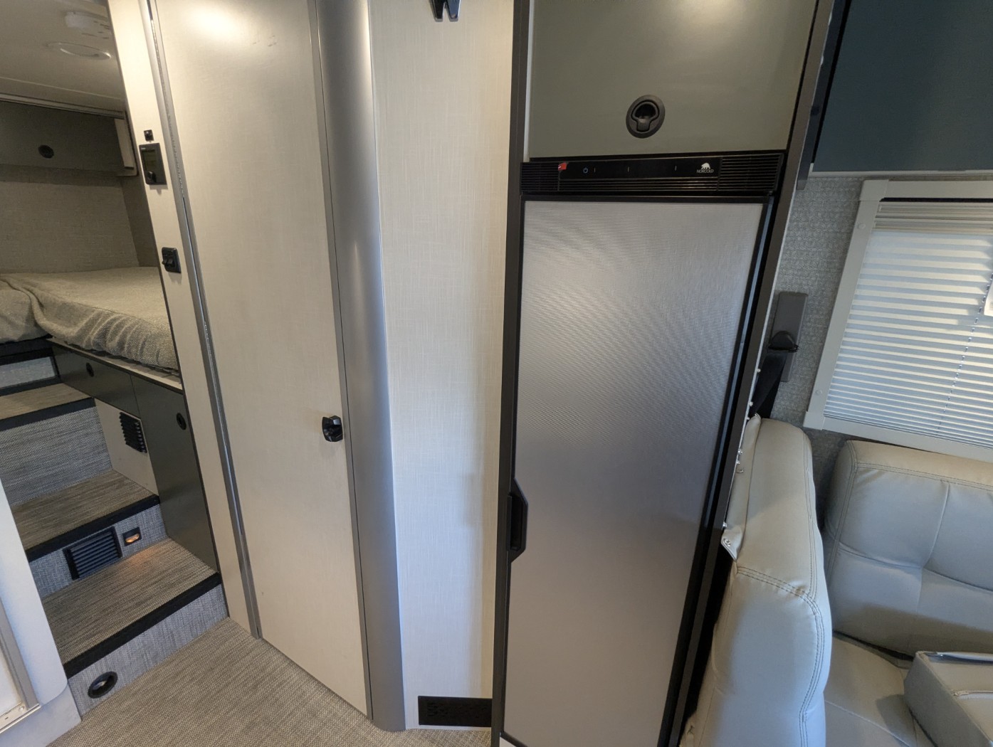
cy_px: 374
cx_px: 496
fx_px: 460
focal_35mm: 16
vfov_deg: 78.2
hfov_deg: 94.4
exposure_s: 1/96.3
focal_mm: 2.35
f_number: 2.2
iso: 404
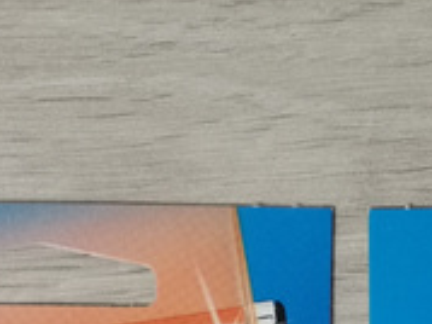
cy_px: 542
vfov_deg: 8.3
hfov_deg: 11.3
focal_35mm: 174
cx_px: 340
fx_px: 2170
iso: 400
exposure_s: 1/100
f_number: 1.8
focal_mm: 4.75
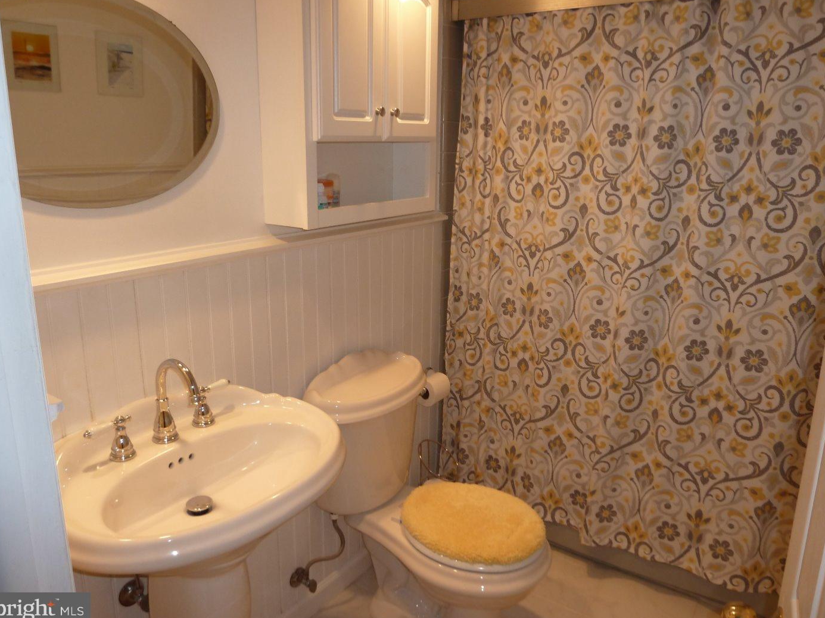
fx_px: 619
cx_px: 415
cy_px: 305
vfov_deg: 53.0
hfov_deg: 67.3
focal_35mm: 26
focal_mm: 4.1
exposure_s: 1/30
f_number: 3.3
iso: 125
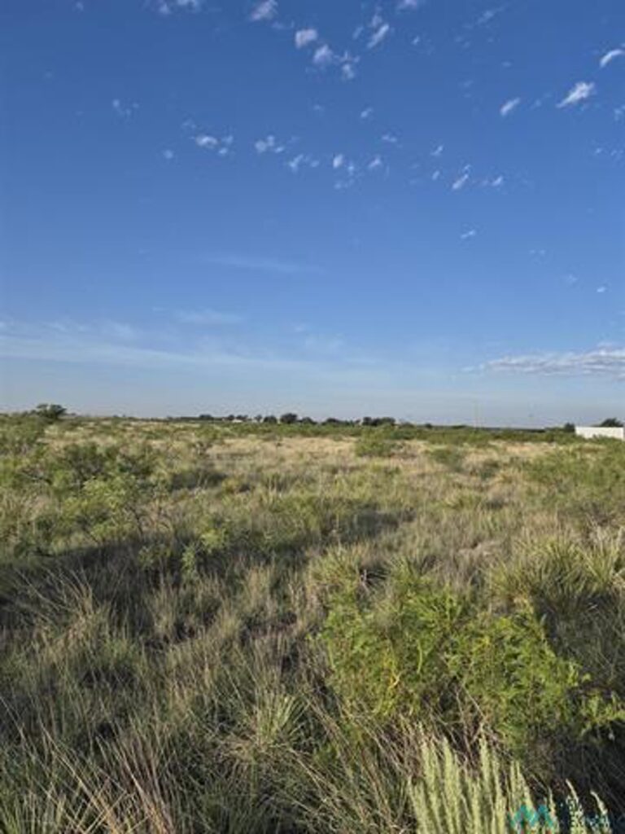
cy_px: 417
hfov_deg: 58.9
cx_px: 312
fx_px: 554
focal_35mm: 23
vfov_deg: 73.9
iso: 80
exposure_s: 1/3824
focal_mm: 5.4
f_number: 1.8
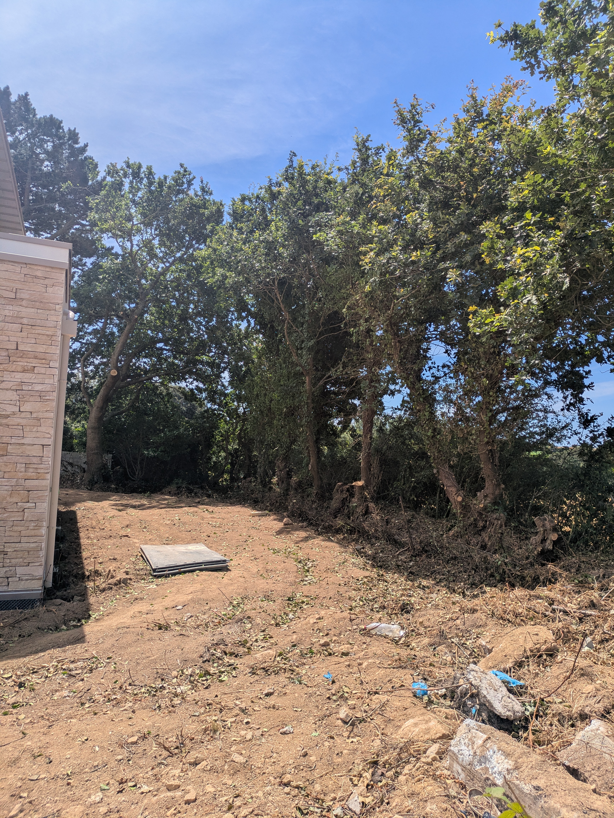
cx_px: 307
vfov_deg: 69.4
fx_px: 591
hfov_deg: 54.9
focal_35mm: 25
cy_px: 409
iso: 48
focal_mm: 5.43
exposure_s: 1/2538
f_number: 1.89
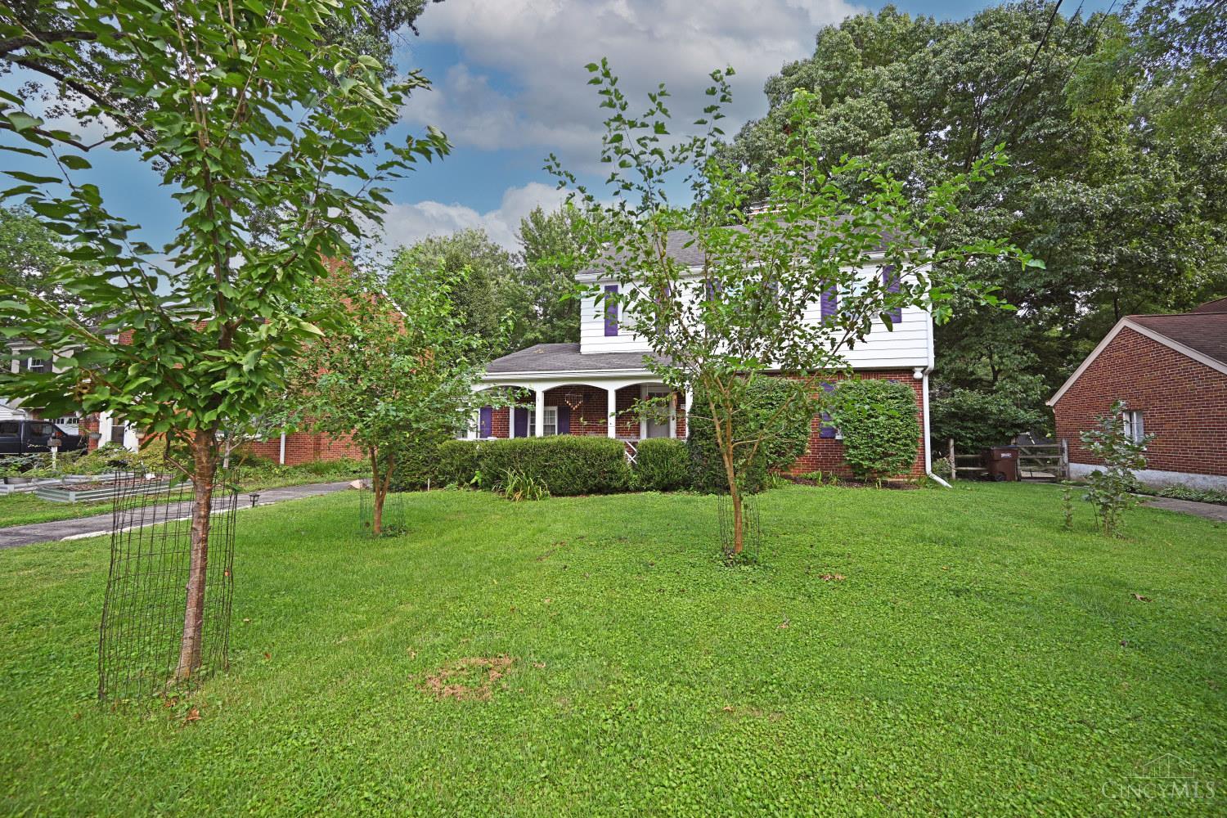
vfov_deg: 77.3
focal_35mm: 15
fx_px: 511
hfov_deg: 100.4
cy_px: 409
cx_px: 614
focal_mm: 15
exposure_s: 1/250
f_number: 5
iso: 200
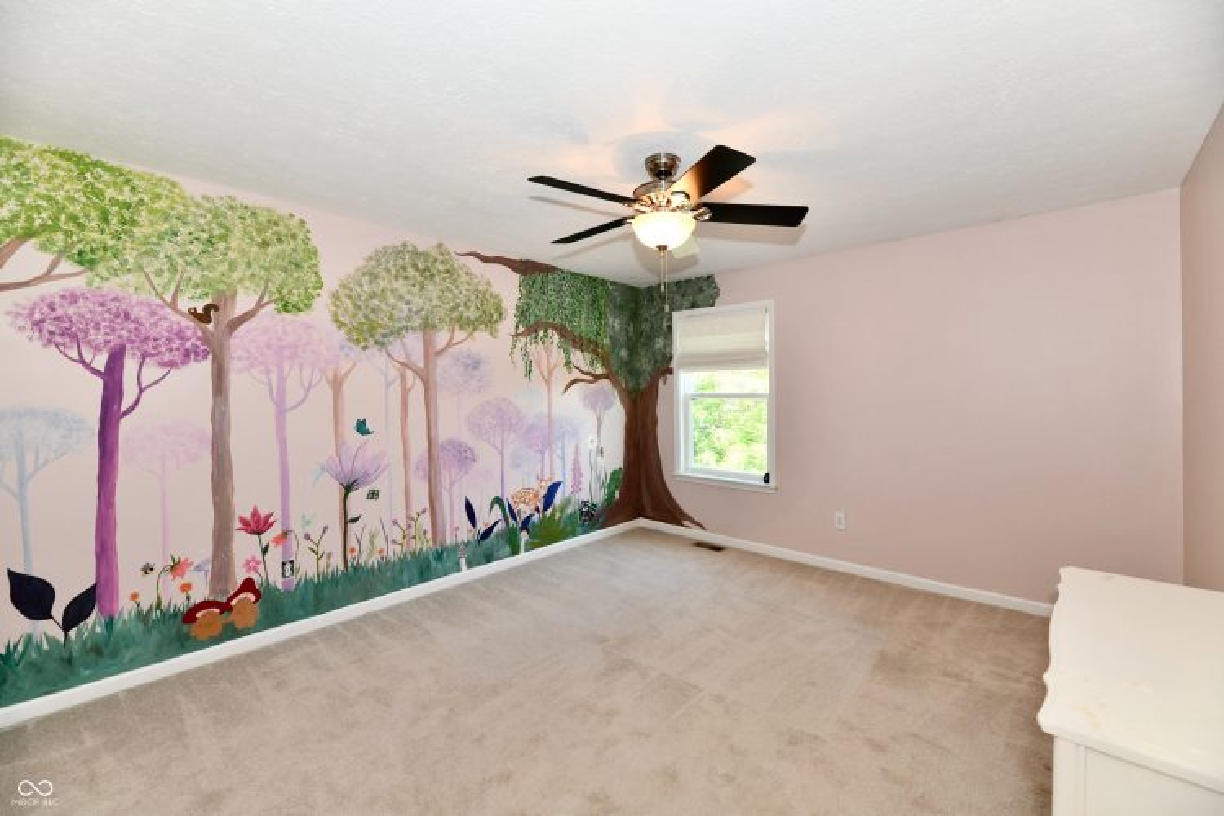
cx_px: 612
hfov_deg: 104.3
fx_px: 476
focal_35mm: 14
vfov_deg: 81.2
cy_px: 408
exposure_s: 1/60
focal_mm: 14
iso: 640
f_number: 6.3
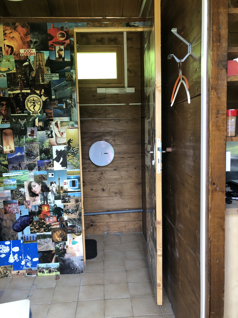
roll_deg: +1.7
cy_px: 159
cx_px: 119
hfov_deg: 49.7
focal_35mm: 28
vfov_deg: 63.4
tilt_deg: -4.9
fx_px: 257
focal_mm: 3.99
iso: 32
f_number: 1.8
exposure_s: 1/30
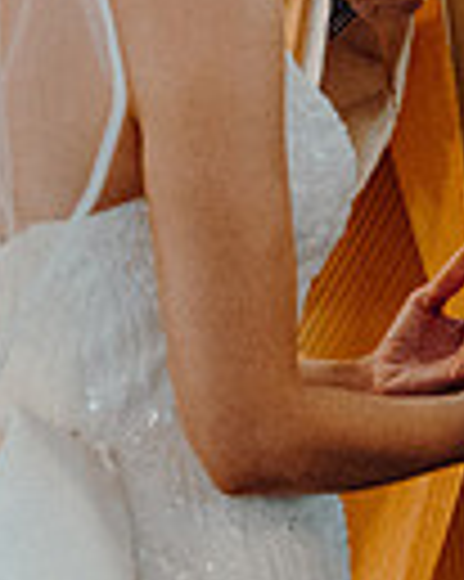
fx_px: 5946
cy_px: -164
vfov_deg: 5.6
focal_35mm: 346
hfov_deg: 4.5
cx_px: 563
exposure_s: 1/160
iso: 3200
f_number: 3.5
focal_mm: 55
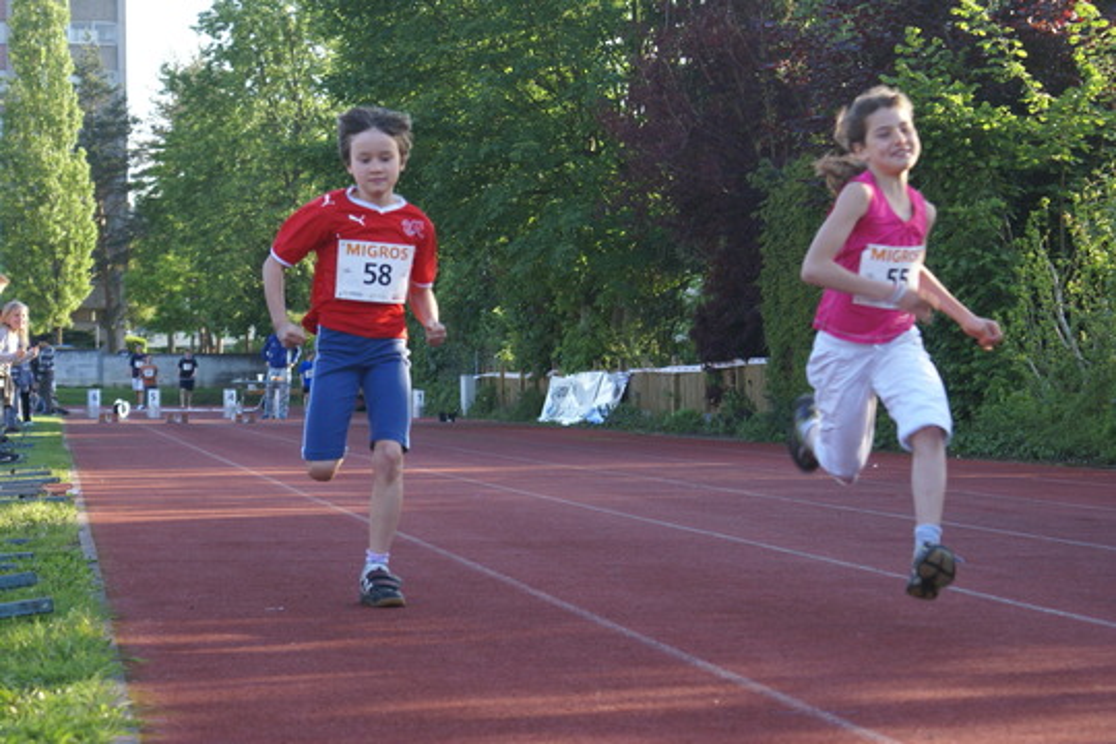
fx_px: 2790
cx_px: 558
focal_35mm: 90
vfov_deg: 15.2
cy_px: 372
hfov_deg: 22.6
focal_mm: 60
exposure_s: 1/250
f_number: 5.6
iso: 400
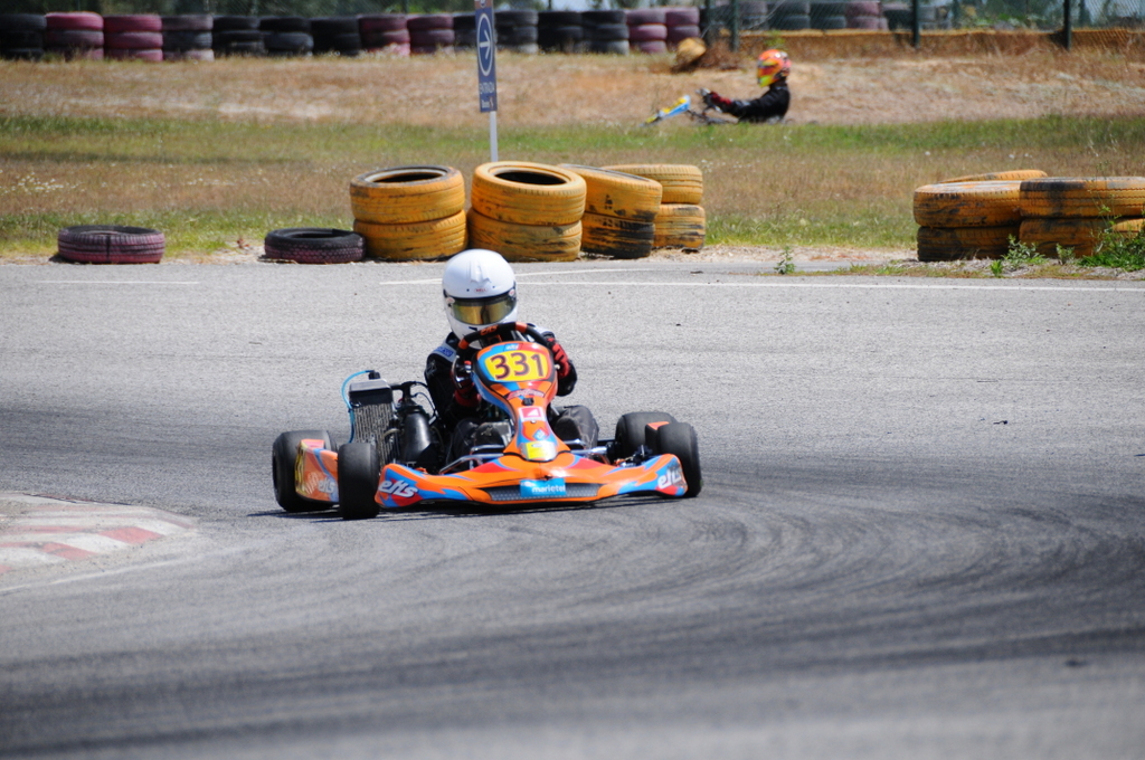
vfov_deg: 4.6
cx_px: 572
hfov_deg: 6.9
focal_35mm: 300
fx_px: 9529
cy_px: 380
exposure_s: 1/2000
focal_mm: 200
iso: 400
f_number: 5.6
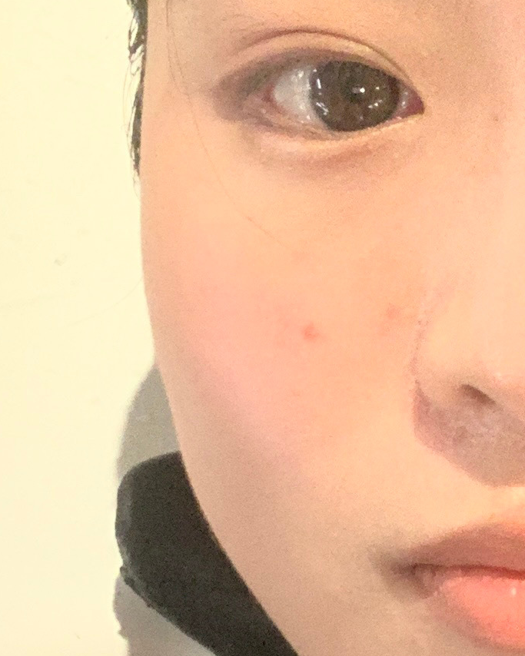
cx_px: 646
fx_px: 2195
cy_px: 370
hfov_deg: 13.2
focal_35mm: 113
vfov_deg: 17.0
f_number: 2.2
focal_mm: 2.87
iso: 320
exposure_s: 1/49
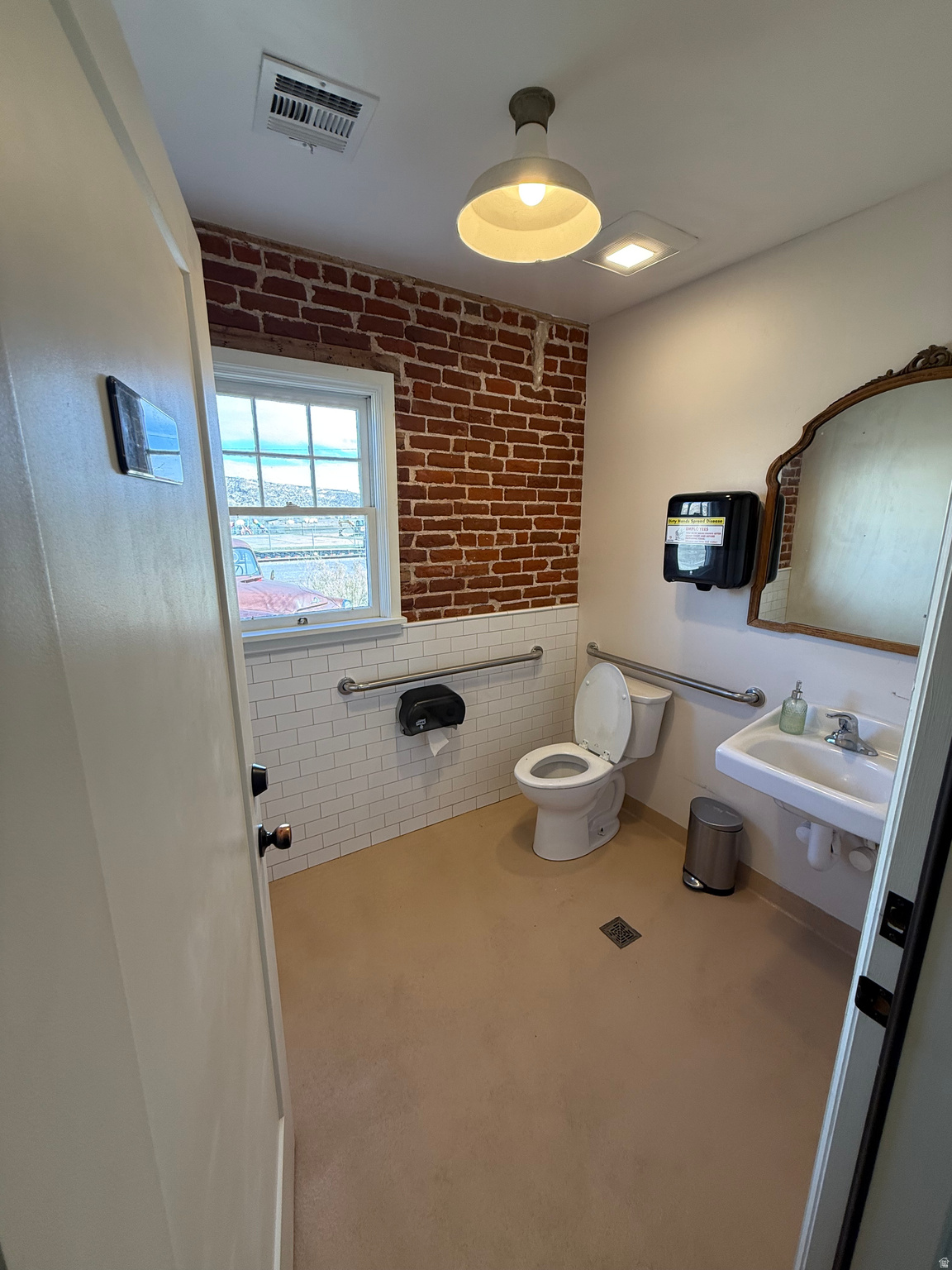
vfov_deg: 102.1
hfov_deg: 85.7
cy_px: 635
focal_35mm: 14
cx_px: 476
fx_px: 513
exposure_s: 1/120
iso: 100
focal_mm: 2.22
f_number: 2.2
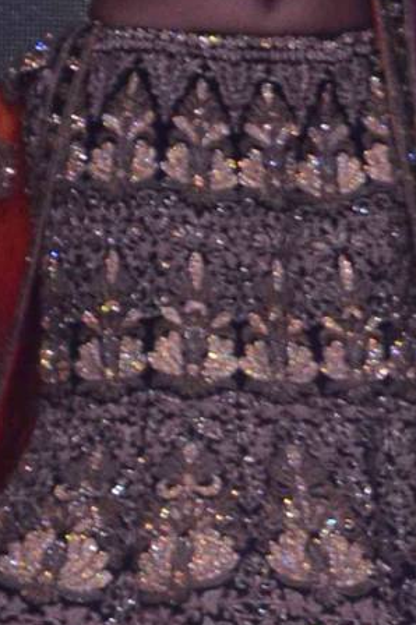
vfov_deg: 2.0
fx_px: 17623
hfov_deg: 1.3
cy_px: -269
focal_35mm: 1015
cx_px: 1242
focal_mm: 105
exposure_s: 1/200
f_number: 8
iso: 800
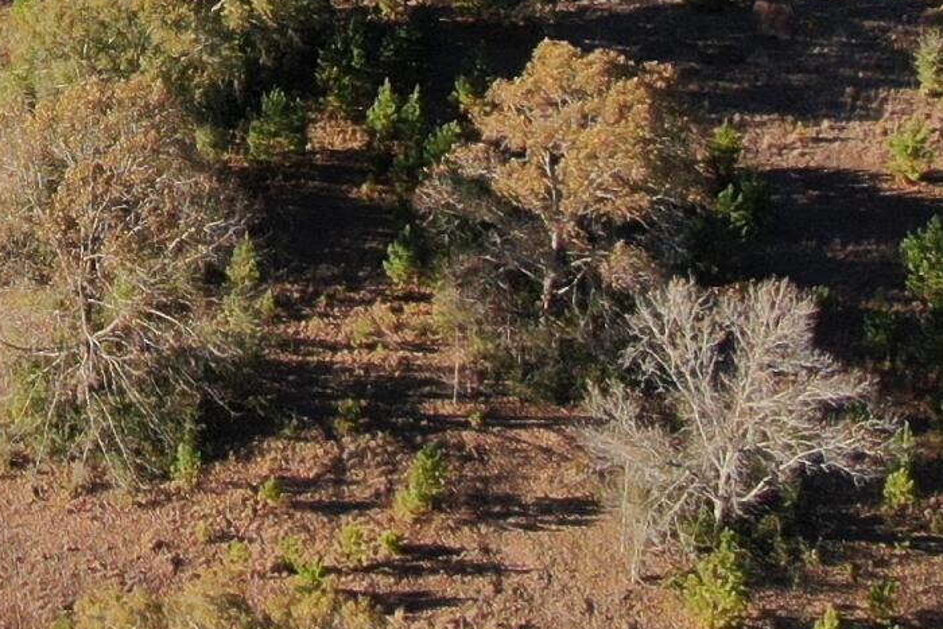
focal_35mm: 107
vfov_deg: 11.7
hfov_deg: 17.5
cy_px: -562
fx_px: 2803
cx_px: -405
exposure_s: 1/500
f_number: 2.8
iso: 100
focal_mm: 4.39
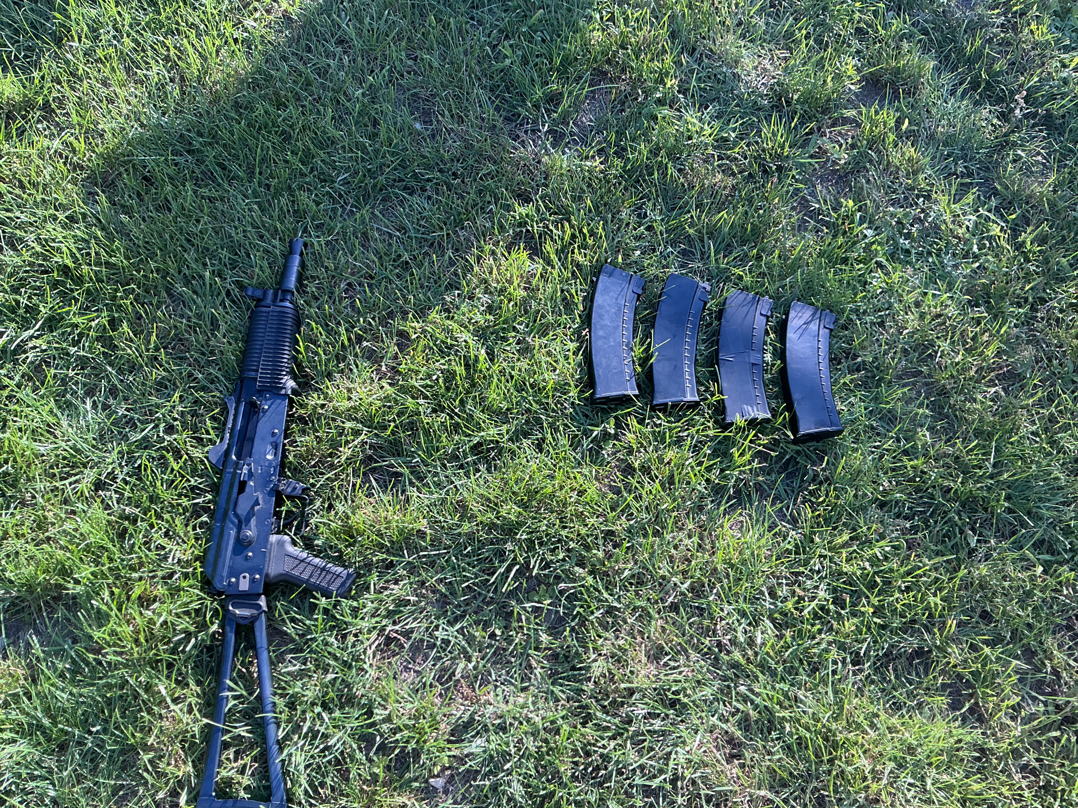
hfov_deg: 61.7
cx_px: 539
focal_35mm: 29
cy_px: 404
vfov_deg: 48.2
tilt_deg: -65.4
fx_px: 903
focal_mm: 3
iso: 20
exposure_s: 1/199
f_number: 1.8
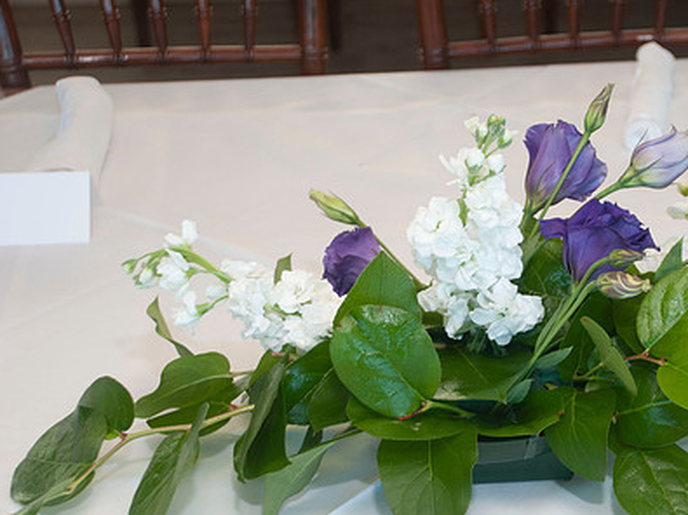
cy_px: 290
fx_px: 1848
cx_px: 498
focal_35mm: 93
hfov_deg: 21.0
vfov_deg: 15.9
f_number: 4.5
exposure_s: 1/60
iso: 100
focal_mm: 44
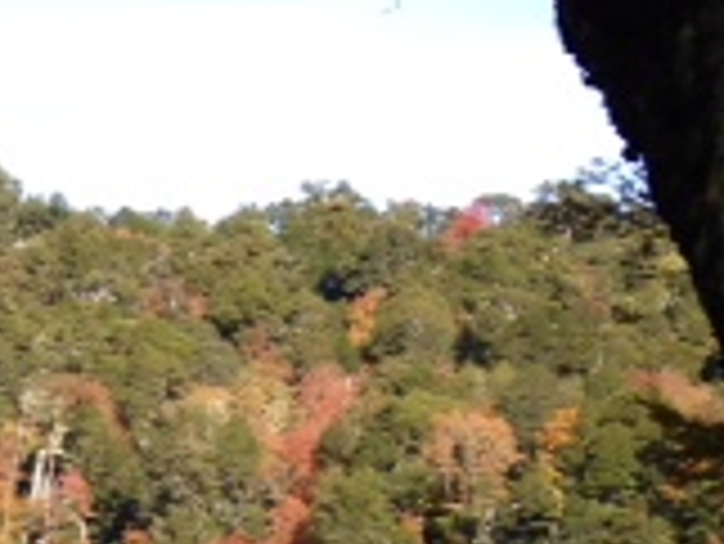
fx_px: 2742
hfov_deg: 13.3
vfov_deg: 10.8
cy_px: 895
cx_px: -630
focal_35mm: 131
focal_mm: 4.12
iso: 50
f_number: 2.4
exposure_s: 1/507
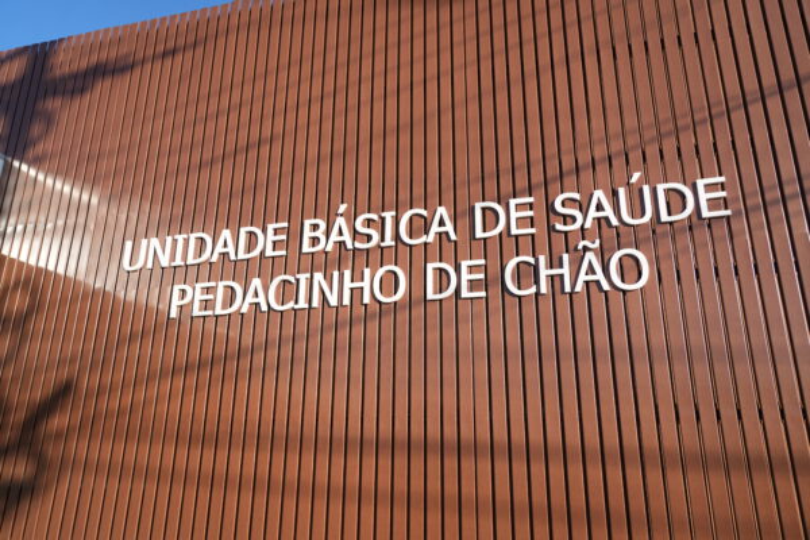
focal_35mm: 25
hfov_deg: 71.5
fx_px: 562
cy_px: 270
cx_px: 405
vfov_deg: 51.3
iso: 200
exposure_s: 1/1000
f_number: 4
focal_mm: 25
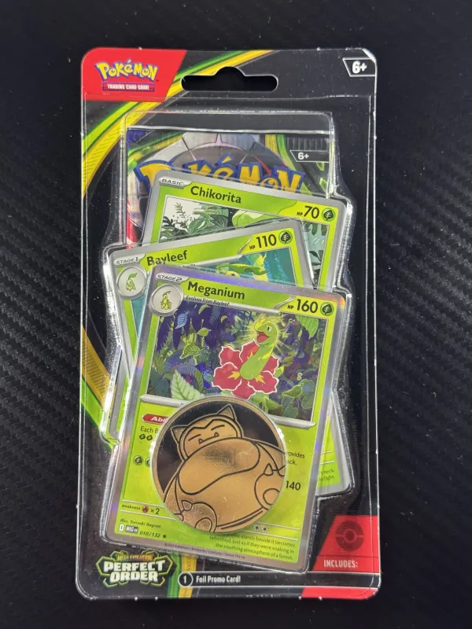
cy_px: 314
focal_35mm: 48
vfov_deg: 39.7
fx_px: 873
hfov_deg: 30.3
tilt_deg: -86.5
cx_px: 236
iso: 160
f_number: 1.78
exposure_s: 1/60
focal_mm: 6.76
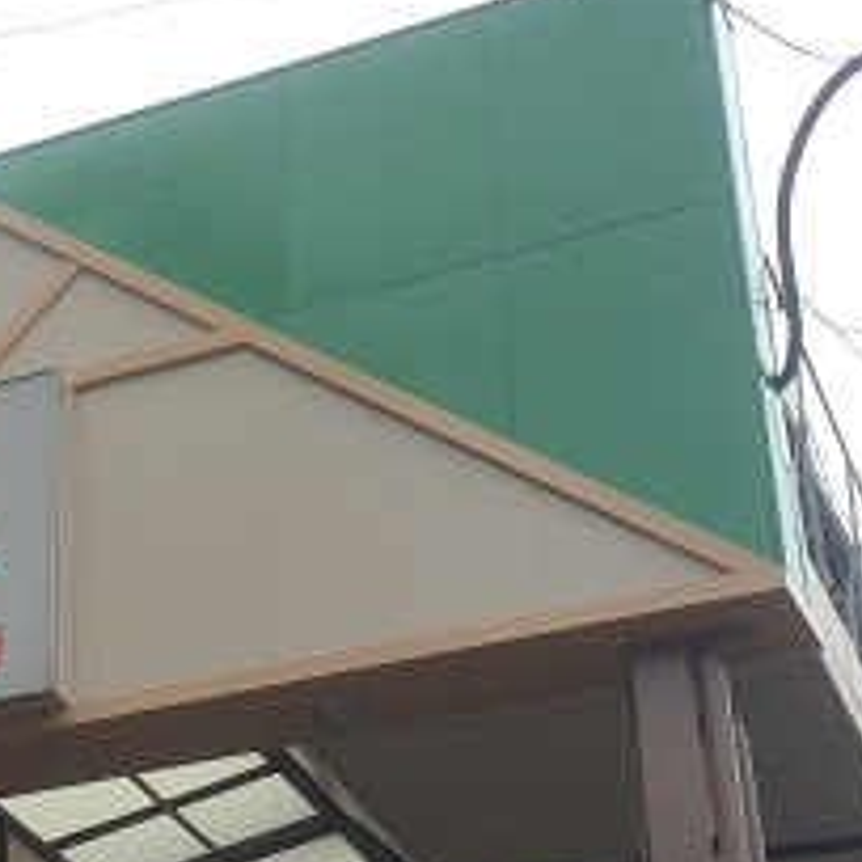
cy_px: 539
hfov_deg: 19.2
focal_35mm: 88
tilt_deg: +29.0
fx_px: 2479
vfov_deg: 19.7
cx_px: 0
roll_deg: -3.1
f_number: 2.2
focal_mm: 4.15
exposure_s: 1/954
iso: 32
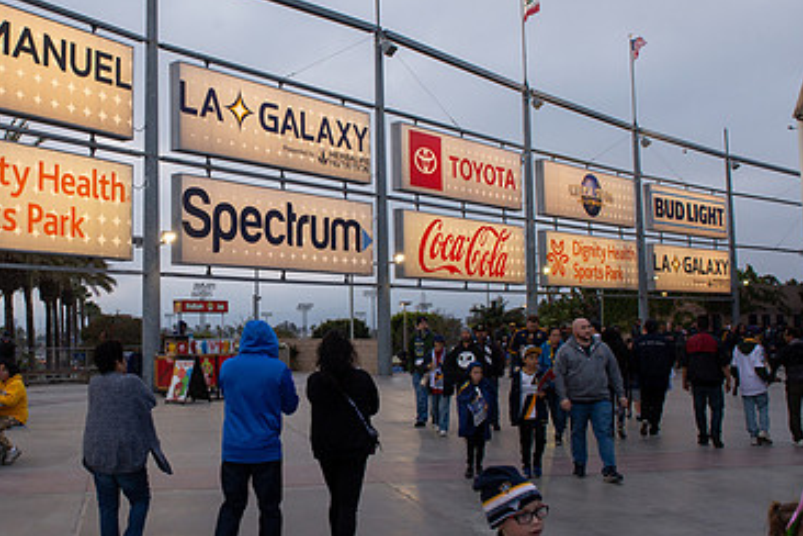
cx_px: 248
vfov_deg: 35.0
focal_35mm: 38
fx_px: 848
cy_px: 258
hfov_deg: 49.5
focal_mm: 24
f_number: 9
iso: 400
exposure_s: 1/80
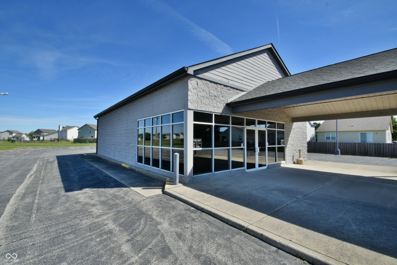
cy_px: 132
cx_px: 198
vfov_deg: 77.4
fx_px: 165
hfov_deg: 100.4
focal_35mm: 15
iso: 800
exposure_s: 1/640
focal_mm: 10
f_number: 11
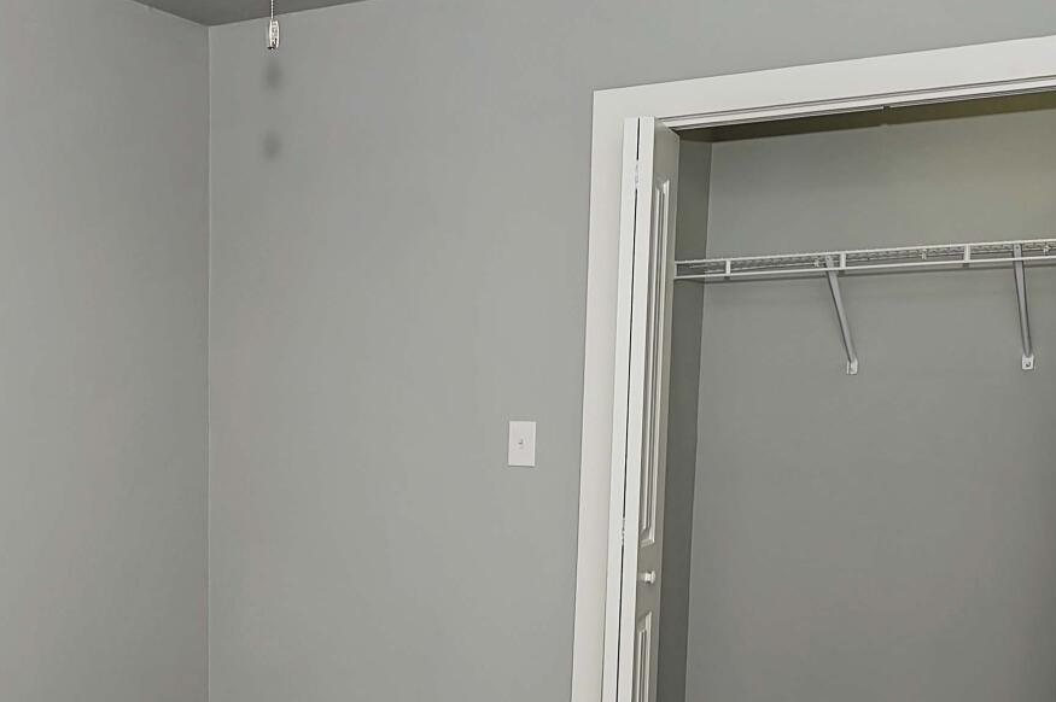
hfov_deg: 38.8
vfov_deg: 26.4
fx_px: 1457
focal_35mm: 50
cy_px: 604
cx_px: 264
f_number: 5
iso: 200
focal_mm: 14.5
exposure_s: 1/60
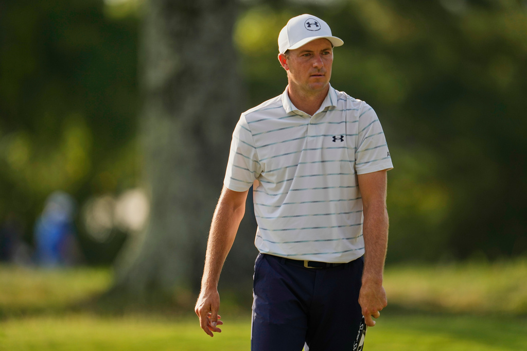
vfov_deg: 2.5
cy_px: 176
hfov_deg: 3.7
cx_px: 264
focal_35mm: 560
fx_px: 8195
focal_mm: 560
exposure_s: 1/1600
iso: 320
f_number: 4
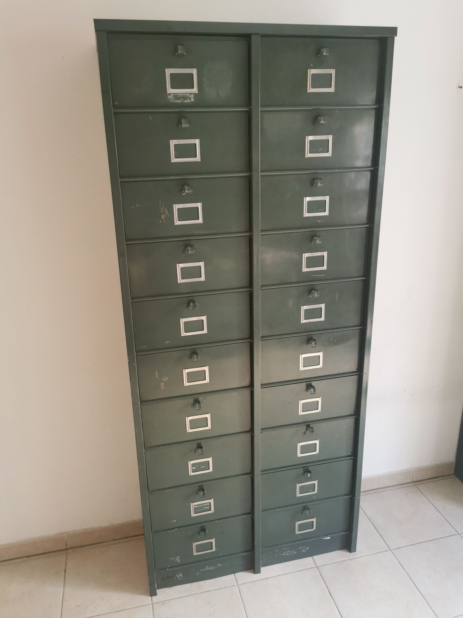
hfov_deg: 51.4
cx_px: 232
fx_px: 482
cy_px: 309
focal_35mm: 27
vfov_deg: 65.3
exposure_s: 1/40
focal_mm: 5.56
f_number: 1.6
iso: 320
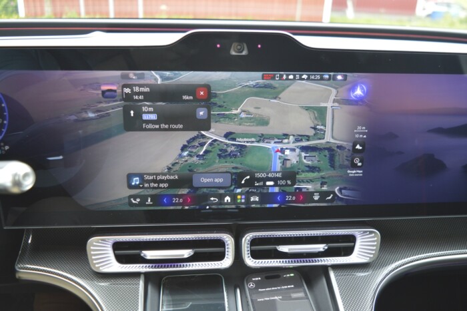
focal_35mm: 33
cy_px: 156
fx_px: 428
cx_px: 234
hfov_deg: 57.2
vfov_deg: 40.0
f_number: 4.5
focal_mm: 22
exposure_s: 1/80
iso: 400
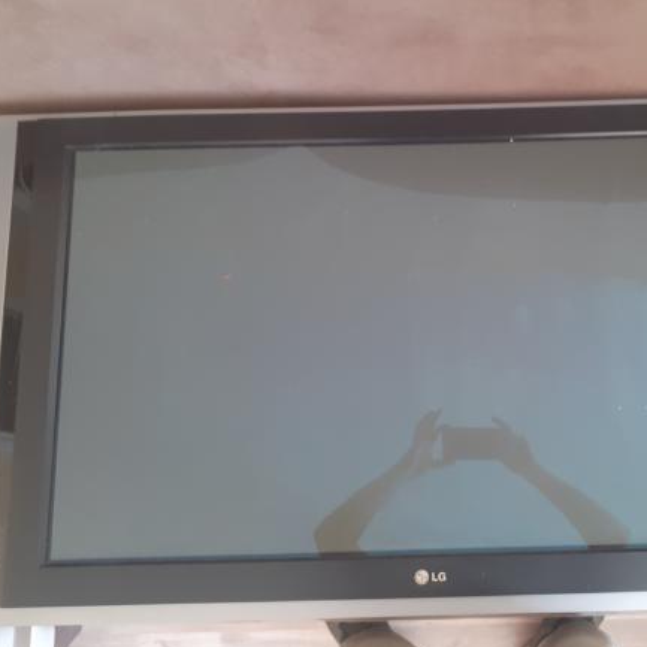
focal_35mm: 38
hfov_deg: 43.2
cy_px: 278
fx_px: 804
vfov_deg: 43.7
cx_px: 433
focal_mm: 3.6
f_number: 1.9
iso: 200
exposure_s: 1/33
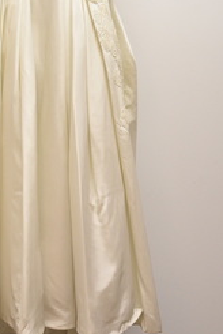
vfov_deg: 30.0
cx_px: 52
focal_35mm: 66
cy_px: 82
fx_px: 611
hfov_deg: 20.5
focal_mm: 24
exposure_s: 1/125
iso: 1000
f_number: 4.5
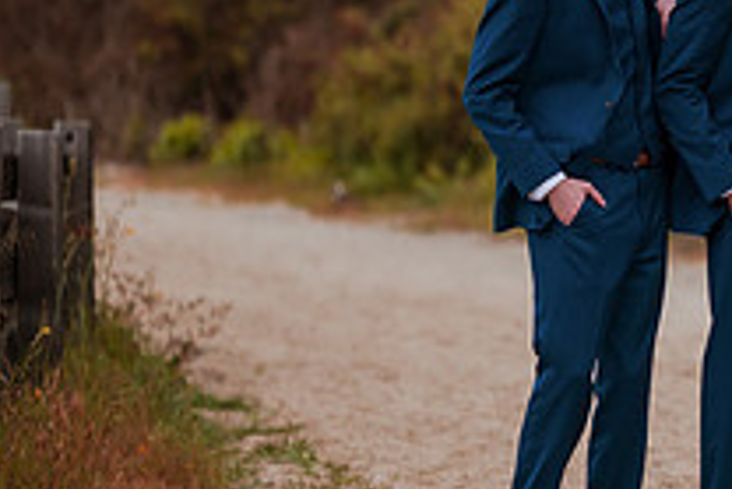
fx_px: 7650
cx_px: 1006
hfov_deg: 5.4
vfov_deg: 3.7
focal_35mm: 376
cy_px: 49
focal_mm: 135
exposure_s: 1/3200
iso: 400
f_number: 1.8
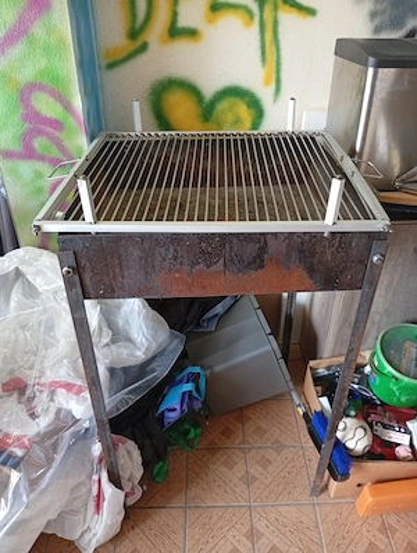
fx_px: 432
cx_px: 208
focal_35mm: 27
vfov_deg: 65.2
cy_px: 276
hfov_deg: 51.5
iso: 308
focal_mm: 3.98
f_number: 1.8
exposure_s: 1/33.3
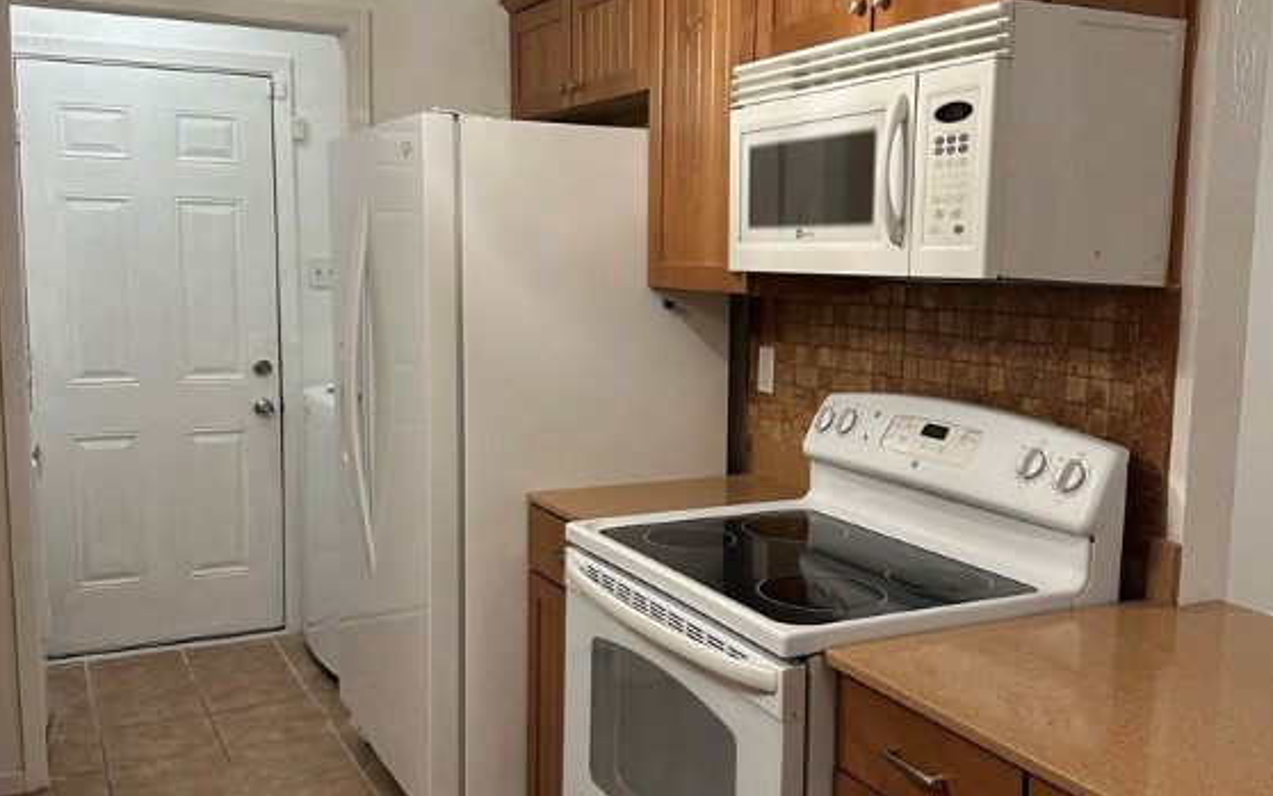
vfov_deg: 36.3
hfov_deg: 55.3
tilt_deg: -6.5
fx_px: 1215
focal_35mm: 35
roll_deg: -1.7
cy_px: 397
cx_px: 650
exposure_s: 1/60
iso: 200
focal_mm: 6.86
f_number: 1.78
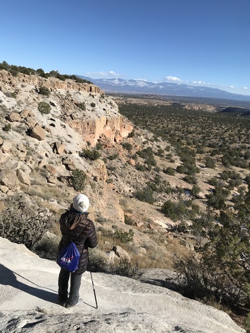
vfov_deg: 63.4
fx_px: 270
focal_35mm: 28
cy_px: 166
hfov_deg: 49.7
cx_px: 125
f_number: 1.8
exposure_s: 1/2660
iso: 20
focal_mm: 3.99
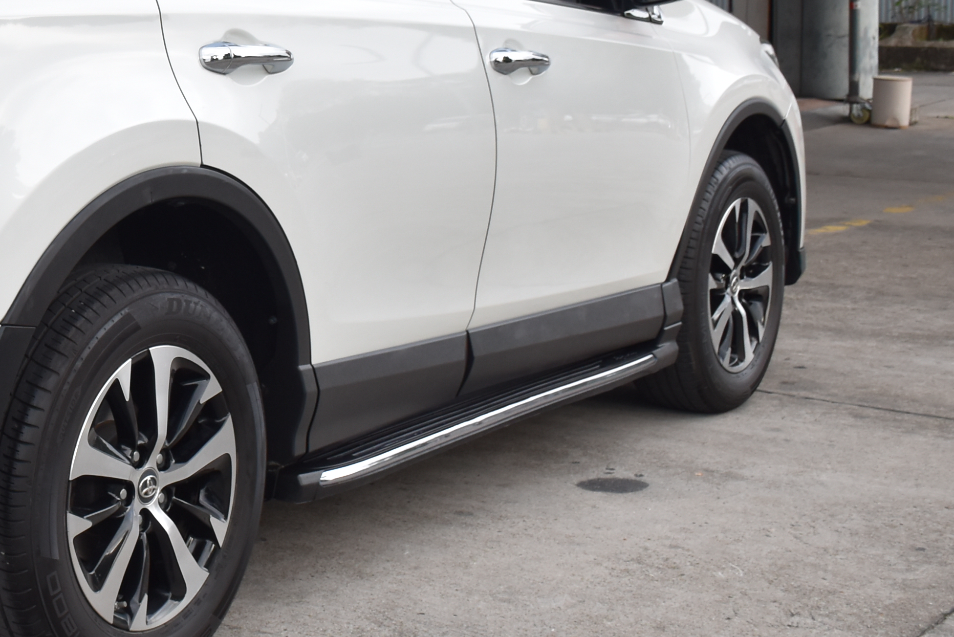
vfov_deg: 17.8
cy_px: 110
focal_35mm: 76
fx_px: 2015
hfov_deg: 25.0
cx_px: -66
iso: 400
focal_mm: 22
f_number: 6.3
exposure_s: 1/160
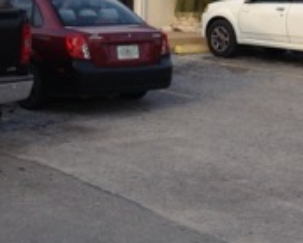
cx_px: 169
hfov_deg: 18.6
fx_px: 925
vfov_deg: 14.4
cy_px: -69
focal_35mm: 103
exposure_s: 1/424
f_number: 2.4
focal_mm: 4.28
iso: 64
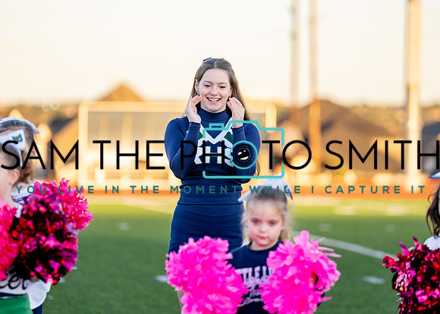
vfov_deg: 6.9
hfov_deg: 9.6
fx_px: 2620
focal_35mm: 210
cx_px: 203
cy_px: 134
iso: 500
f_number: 2.8
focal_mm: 171
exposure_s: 1/1250
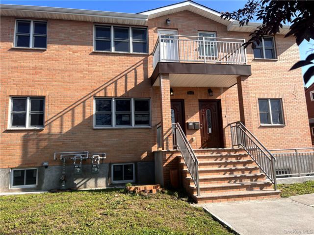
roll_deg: +2.4
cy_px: 118
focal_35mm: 26
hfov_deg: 67.3
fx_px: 236
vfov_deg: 53.1
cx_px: 157
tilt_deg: +7.8
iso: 32
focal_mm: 5.7
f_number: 1.5
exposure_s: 1/1779
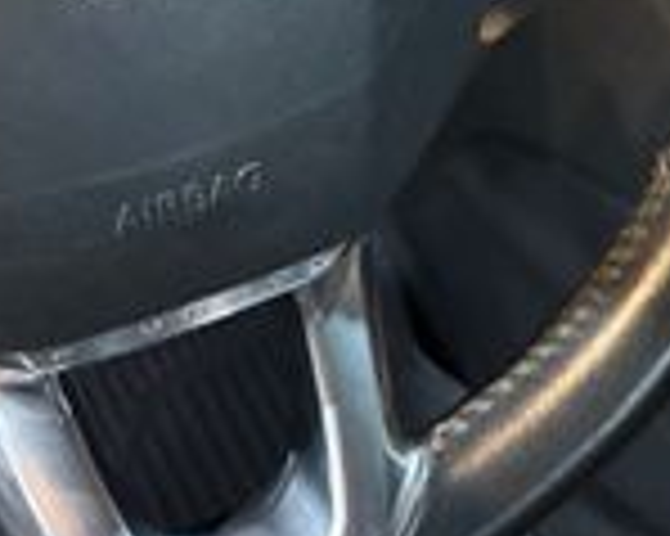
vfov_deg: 17.9
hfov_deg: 22.6
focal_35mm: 80
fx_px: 1585
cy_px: -162
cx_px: 719
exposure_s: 1/40
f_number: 1.6
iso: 500
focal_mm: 5.96
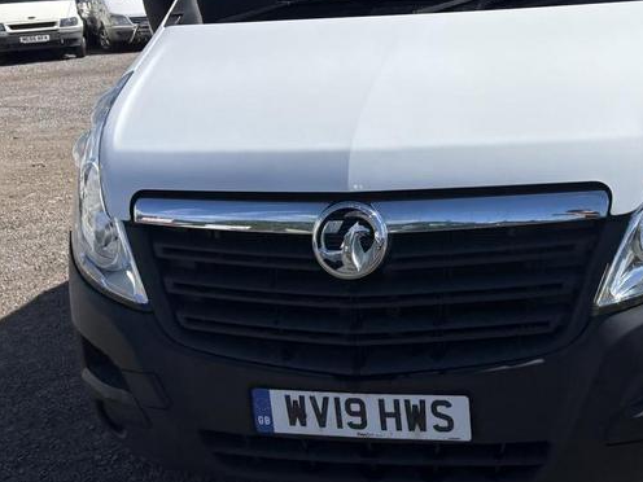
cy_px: 149
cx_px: 516
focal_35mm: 47
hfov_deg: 38.9
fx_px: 873
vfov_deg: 30.6
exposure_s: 1/5814
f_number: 1.6
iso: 50
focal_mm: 5.96
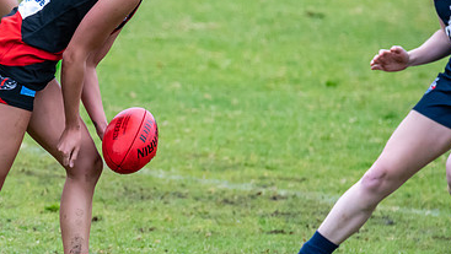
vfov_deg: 0.8
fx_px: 18249
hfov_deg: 1.4
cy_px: 147
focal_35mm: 1525
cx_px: 64
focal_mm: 500
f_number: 7.1
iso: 1250
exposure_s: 1/1600
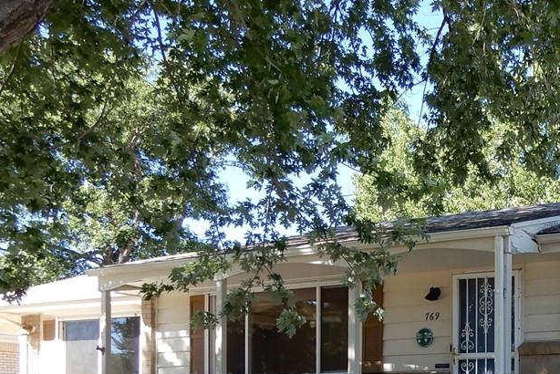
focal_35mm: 65
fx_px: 1012
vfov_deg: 19.9
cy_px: 431
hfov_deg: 28.3
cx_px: 610
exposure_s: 1/200
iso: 80
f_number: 3.4
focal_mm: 4.3
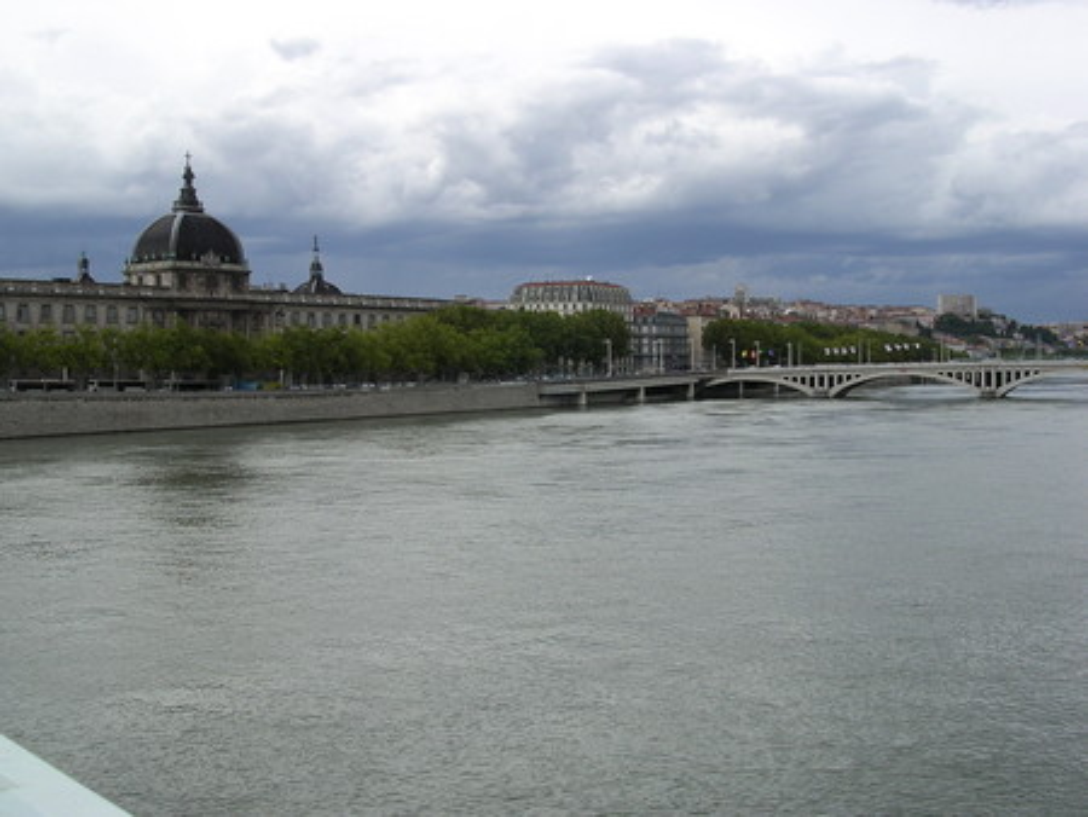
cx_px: 544
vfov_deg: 37.8
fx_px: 1195
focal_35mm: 38
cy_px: 408
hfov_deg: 49.0
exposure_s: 1/184
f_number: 5.6
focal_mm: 5.8
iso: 100
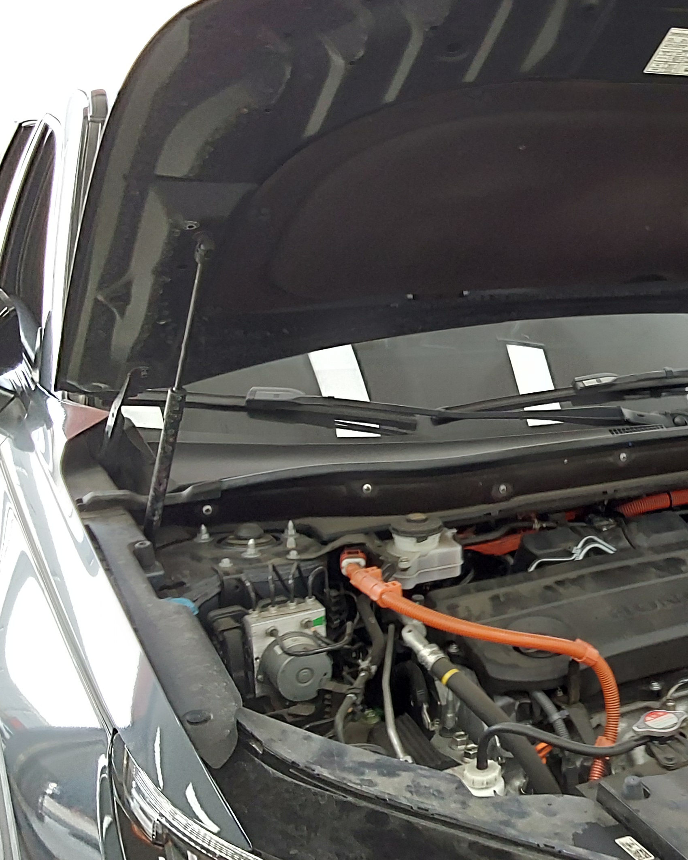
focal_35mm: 42
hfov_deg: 33.3
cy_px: 390
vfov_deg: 43.8
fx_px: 1069
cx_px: 651
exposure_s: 1/60
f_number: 1.9
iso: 100
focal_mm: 2.91
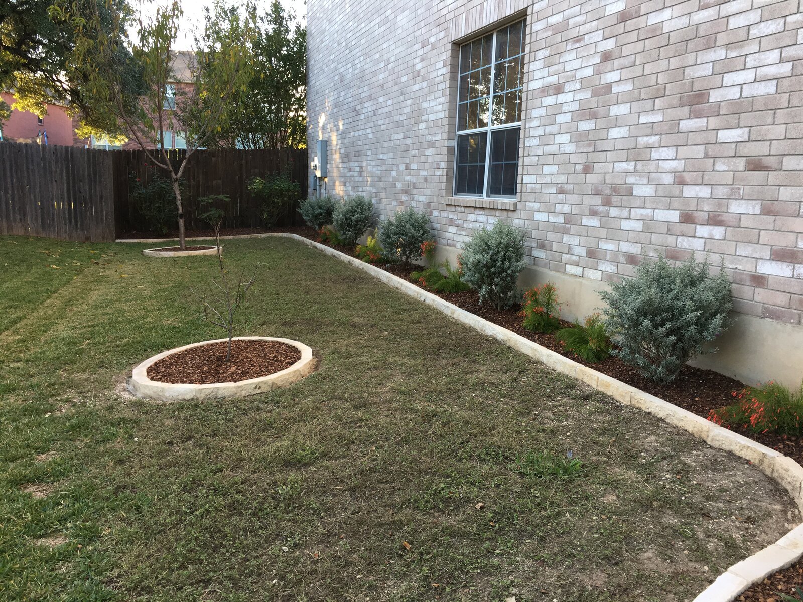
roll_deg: -2.2
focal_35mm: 29
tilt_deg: -8.1
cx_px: 402
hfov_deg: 61.7
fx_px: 673
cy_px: 301
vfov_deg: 48.2
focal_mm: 4.15
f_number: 2.2
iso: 40
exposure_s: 1/120
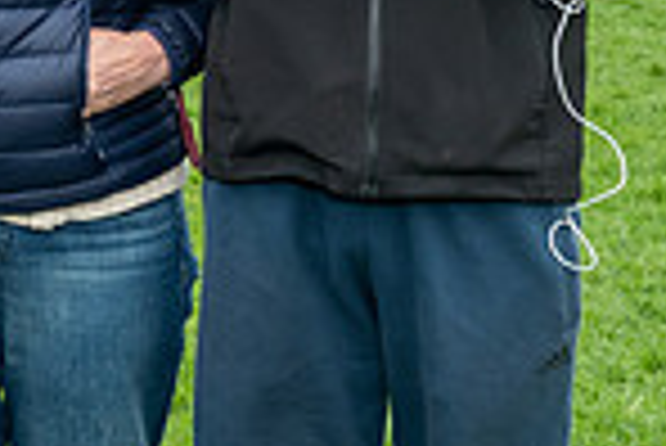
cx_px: -680
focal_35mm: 152
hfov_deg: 12.0
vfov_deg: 8.9
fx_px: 2815
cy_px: -78
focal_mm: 24
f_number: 7.1
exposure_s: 1/250
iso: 320
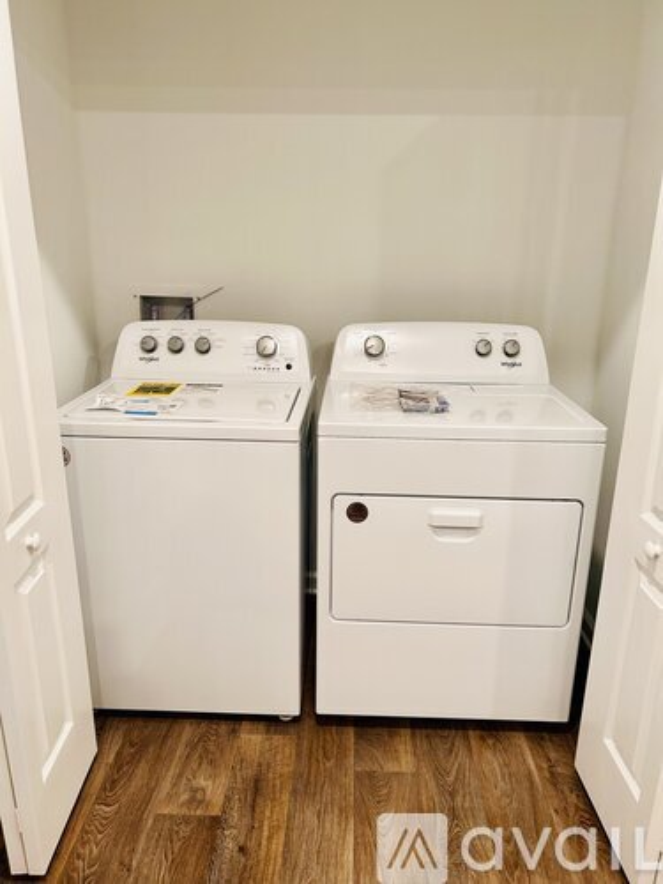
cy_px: 442
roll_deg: -1.3
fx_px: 664
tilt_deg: -15.3
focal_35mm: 26
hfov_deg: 53.1
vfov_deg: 67.3
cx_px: 332
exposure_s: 1/60
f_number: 1.5
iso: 125
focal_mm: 5.7
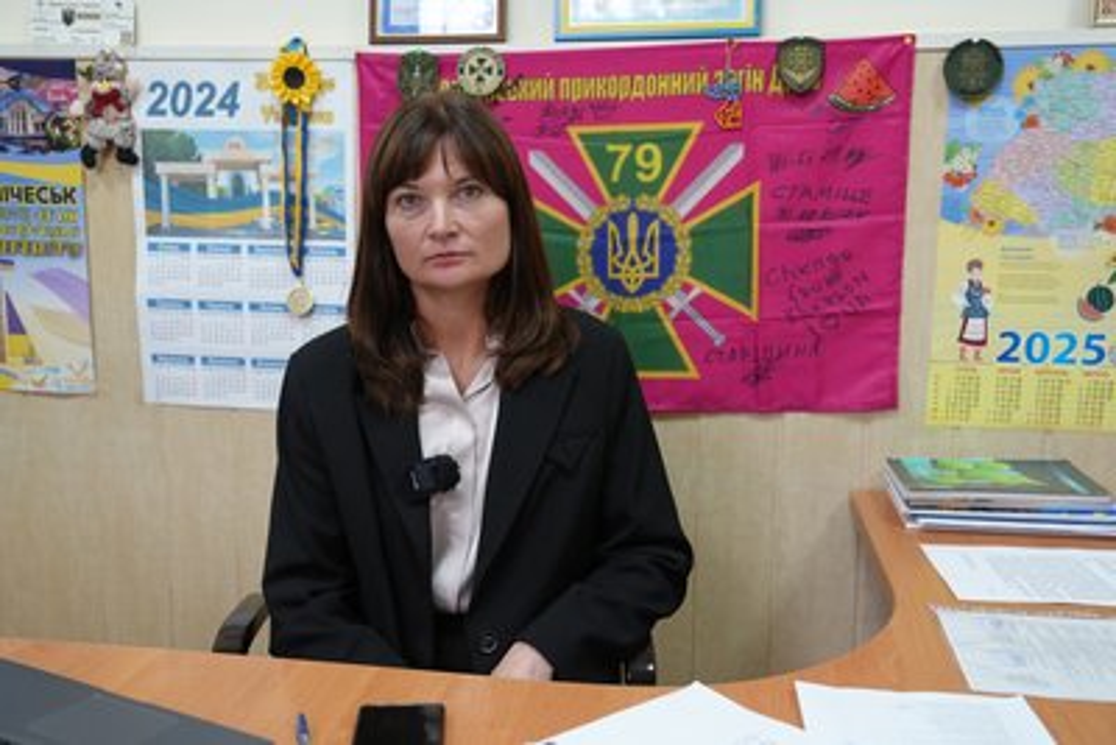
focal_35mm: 35
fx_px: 1085
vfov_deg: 37.9
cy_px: 372
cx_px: 558
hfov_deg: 54.4
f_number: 4
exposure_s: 1/160
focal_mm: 35
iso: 1250
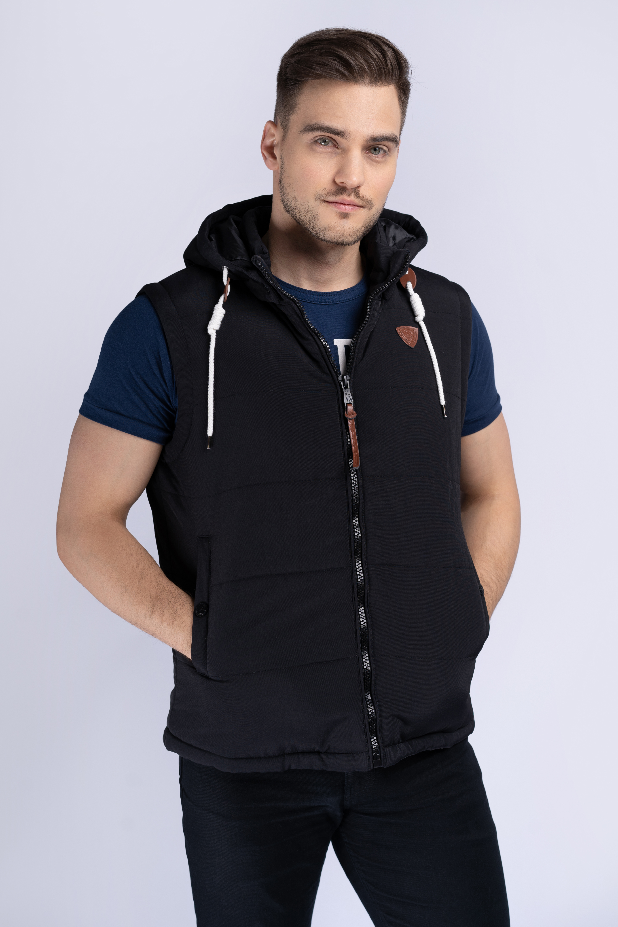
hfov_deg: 24.6
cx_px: 309
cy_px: 464
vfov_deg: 36.2
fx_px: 1416
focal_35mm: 55
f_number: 5.6
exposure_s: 1/160
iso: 100
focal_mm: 55
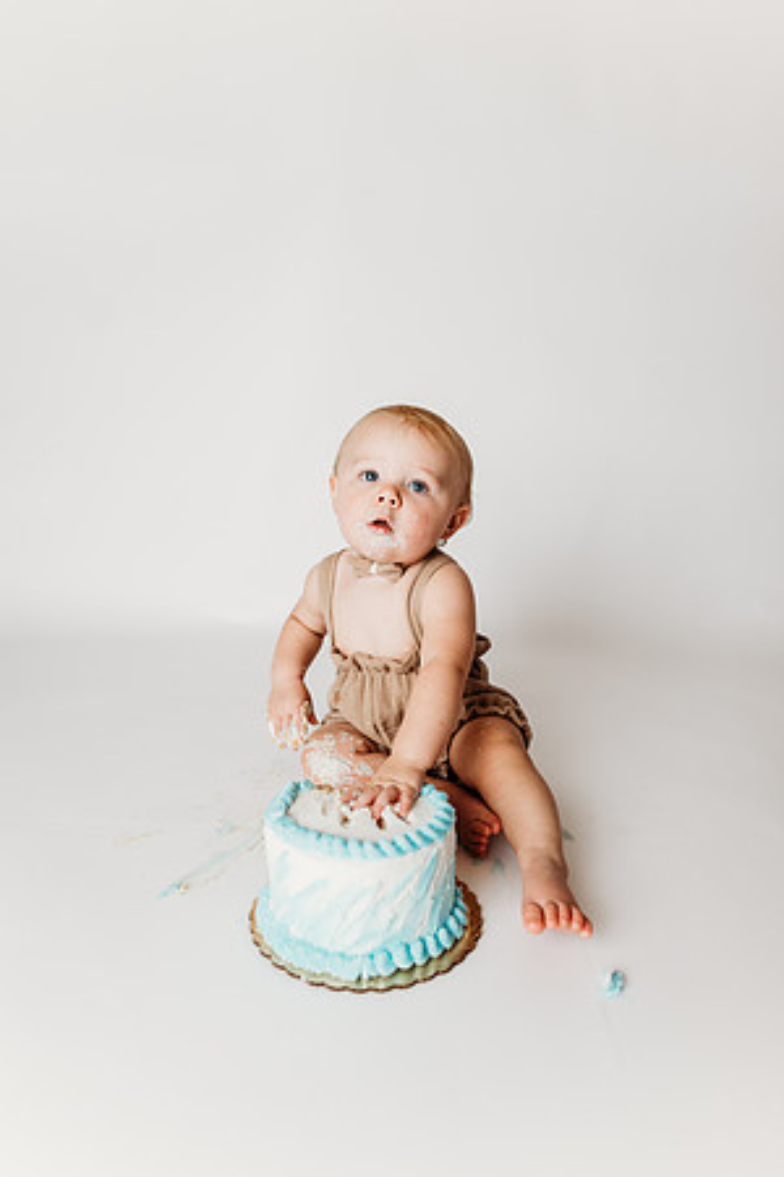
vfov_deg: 73.7
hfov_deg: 53.1
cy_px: 588
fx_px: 784
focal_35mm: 24
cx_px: 392
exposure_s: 1/200
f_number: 2.8
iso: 100
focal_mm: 24
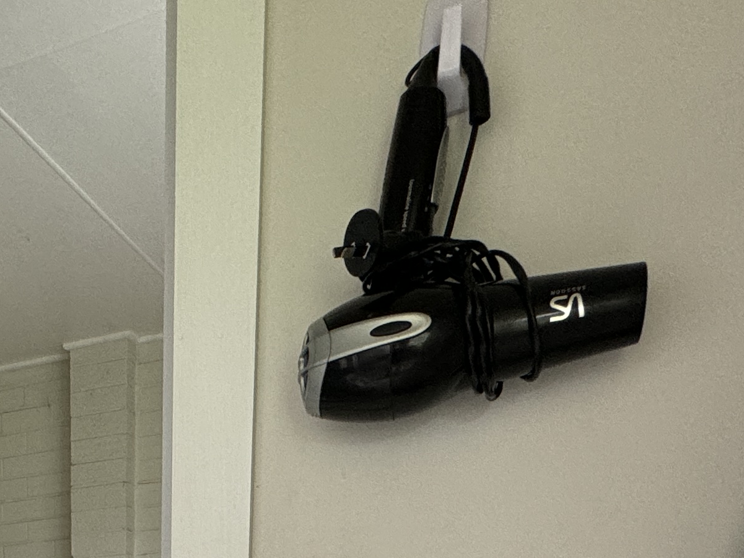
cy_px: 916
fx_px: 1010
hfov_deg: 34.3
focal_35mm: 47
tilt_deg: -14.4
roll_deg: +2.9
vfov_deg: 22.7
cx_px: -96
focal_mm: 2.22
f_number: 2.2
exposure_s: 1/99
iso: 125
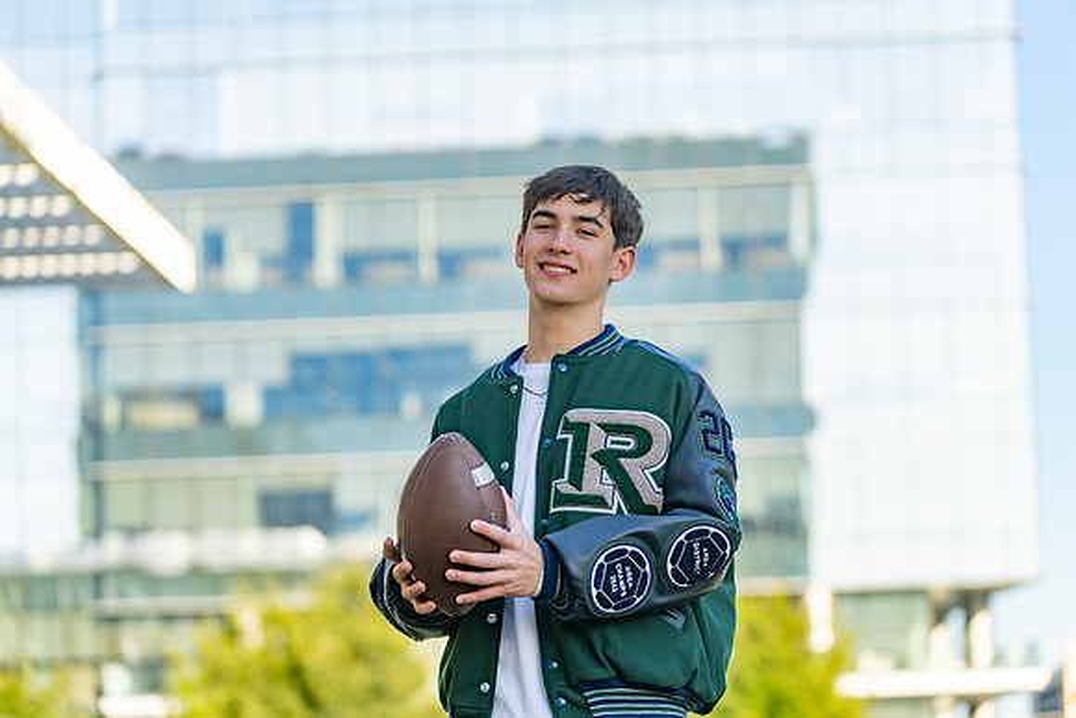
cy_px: 359
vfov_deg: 13.0
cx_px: 538
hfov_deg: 19.5
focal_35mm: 105
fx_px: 3139
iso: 250
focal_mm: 105
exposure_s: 1/1000
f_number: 3.2
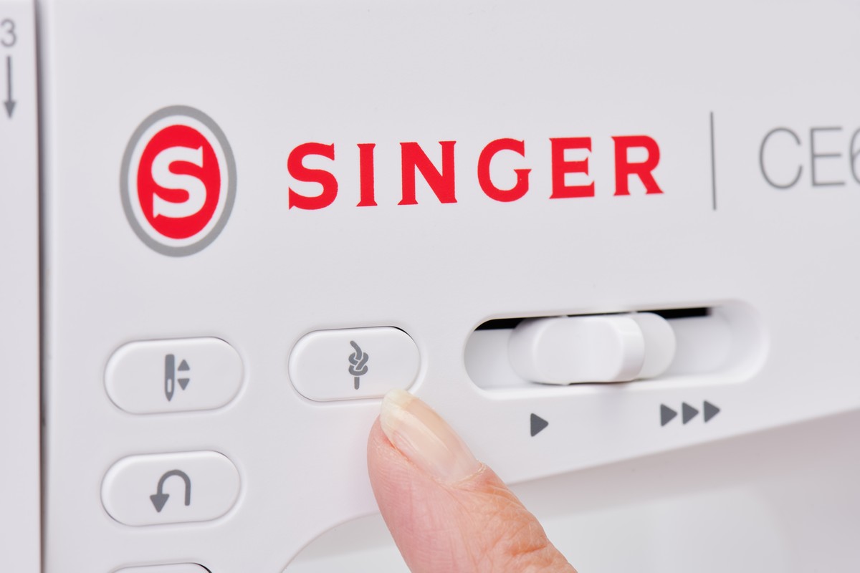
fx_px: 2508
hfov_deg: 19.5
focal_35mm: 105
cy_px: 286
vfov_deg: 13.0
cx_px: 430
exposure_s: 1/160
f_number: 11
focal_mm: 105
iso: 64
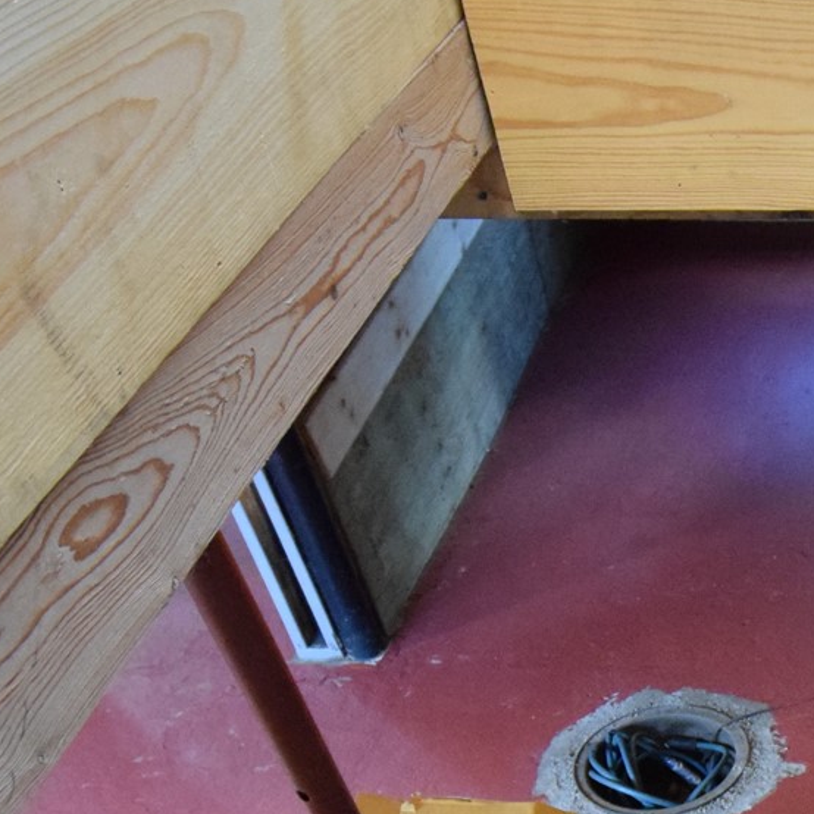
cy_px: 855
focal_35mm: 50
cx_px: 1031
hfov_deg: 28.5
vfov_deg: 31.0
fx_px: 1330
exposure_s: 1/60
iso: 3600
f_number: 4.5
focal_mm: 10
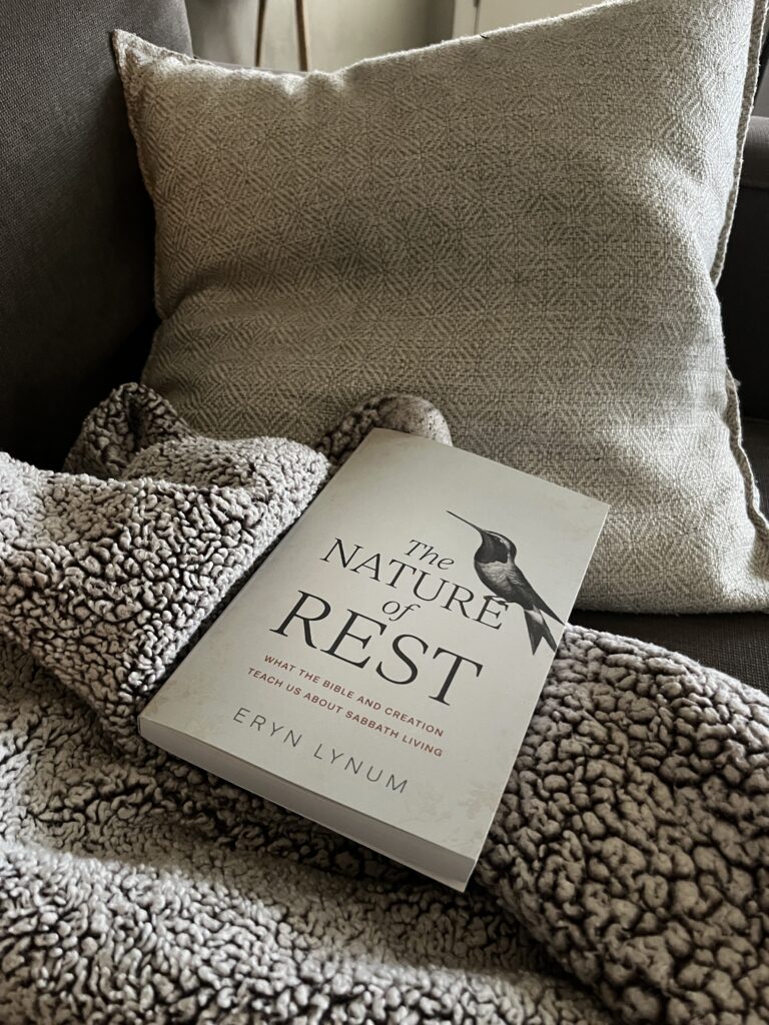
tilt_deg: -40.2
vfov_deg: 67.3
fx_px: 770
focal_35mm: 26
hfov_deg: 53.1
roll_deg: -3.0
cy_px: 512
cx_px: 384
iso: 640
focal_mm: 5.1
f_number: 1.6
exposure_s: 1/30
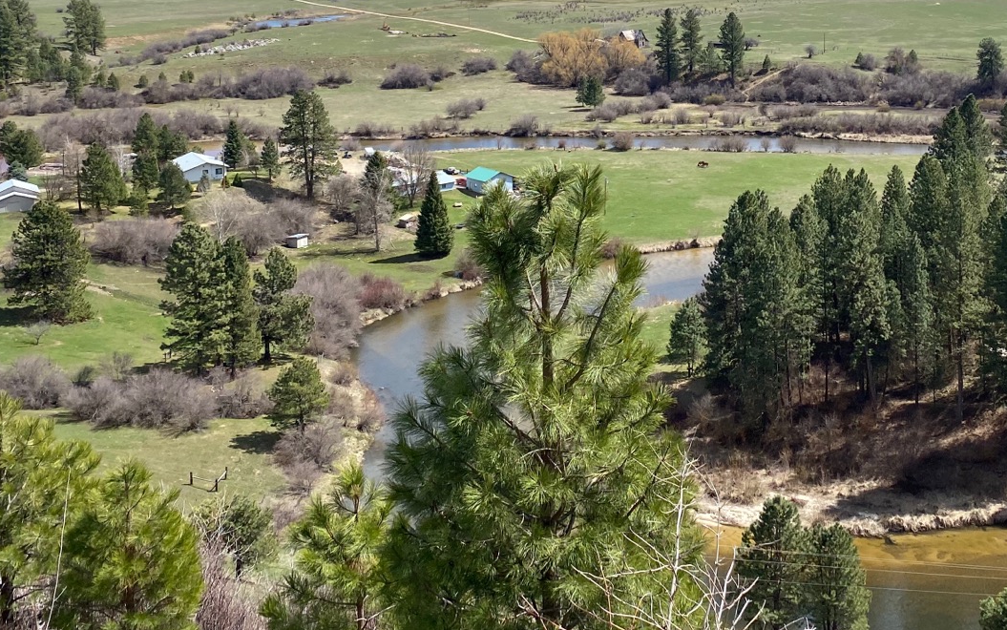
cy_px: 41
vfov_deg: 26.4
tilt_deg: -5.7
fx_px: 1290
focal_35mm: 47
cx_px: 730
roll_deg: +0.3
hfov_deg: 41.6
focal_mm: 4.25
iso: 32
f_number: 1.8
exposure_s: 1/3135
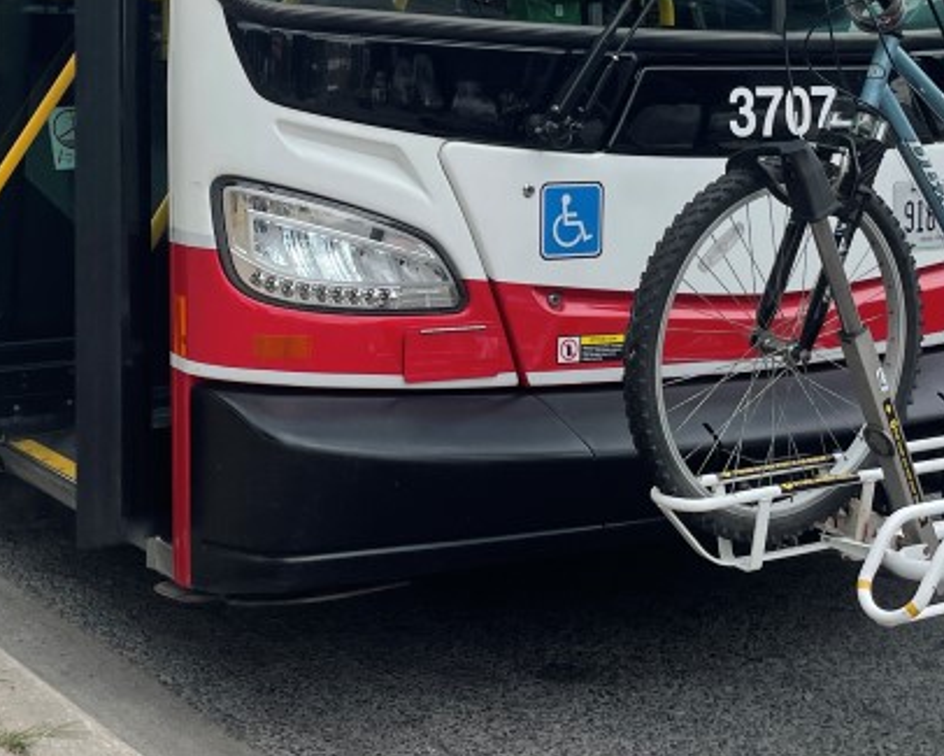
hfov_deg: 29.4
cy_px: 14
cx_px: 321
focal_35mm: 64
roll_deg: -2.5
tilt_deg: +2.3
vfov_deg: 23.0
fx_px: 1789
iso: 32
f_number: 1.6
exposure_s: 1/2618
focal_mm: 4.2
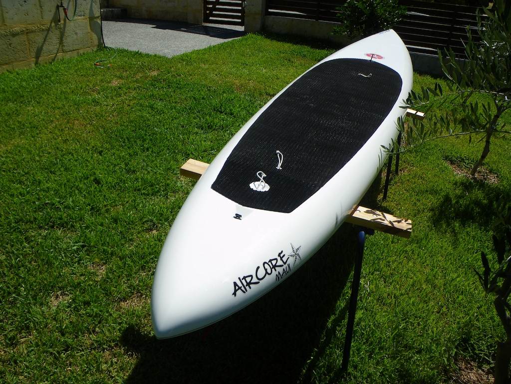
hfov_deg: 63.4
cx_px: 256
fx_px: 413
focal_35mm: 28
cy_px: 192
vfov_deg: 49.7
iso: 50
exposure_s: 1/640
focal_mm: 5
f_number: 4.2
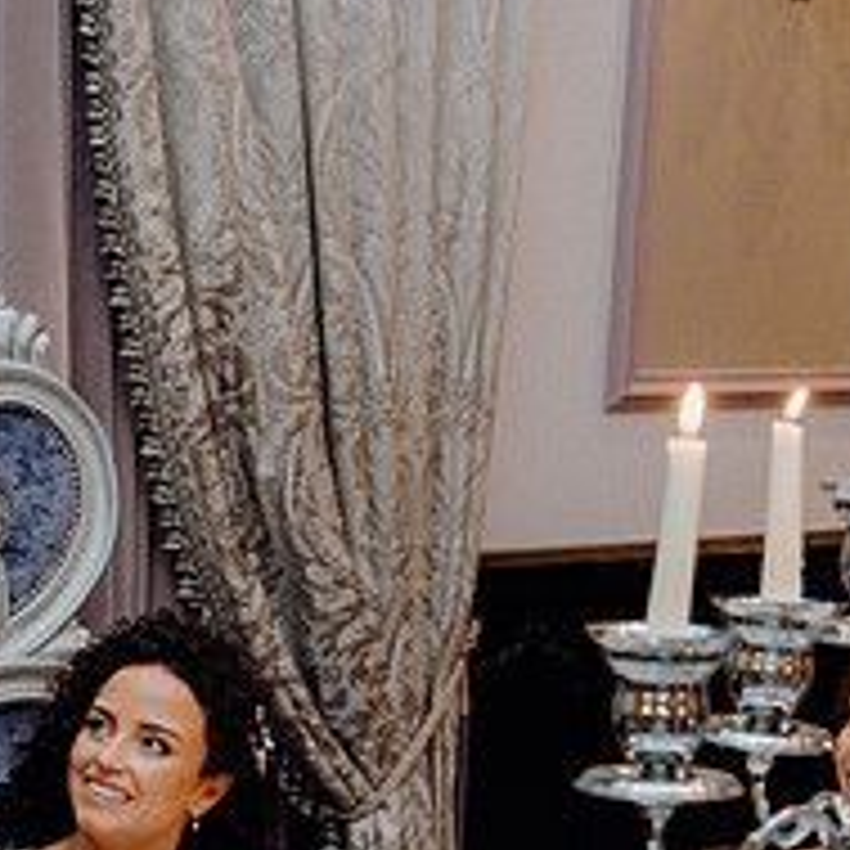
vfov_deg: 17.4
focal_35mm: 99
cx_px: -148
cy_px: 722
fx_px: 2750
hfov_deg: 16.9
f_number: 3.5
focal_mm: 38
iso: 2500
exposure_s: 1/160
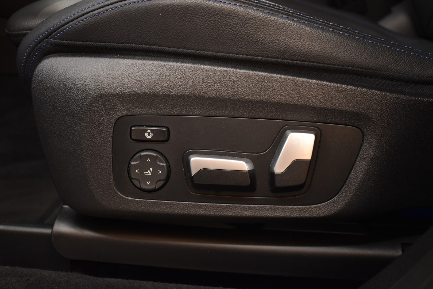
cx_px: 216
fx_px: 487
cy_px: 144
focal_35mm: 40
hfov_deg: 47.9
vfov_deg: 33.0
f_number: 4
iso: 1250
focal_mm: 27
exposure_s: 1/40
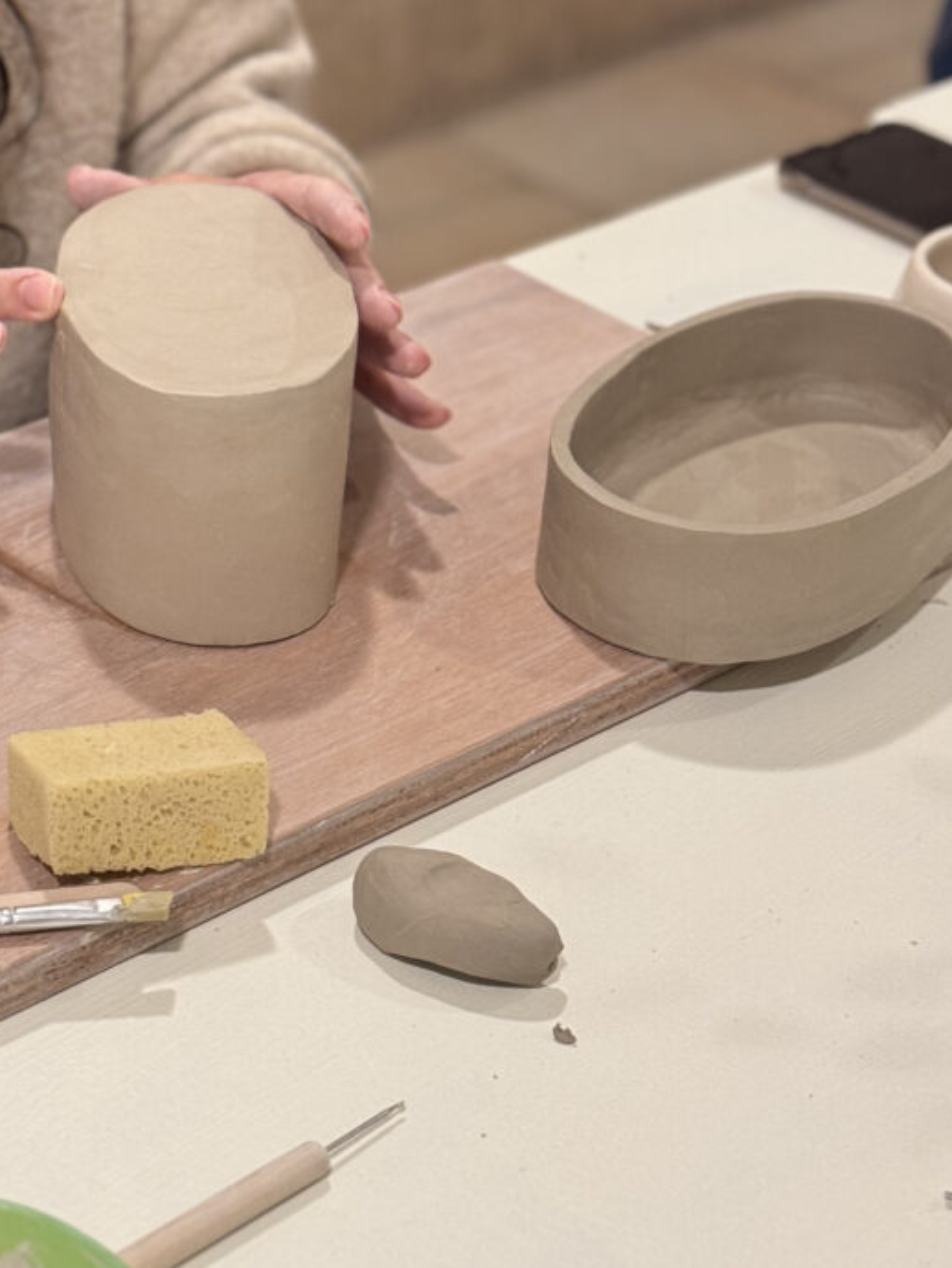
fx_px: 3262
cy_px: 509
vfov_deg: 22.0
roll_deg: -1.2
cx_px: 121
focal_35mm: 89
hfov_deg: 16.4
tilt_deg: -30.1
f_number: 1.78
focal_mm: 6.76
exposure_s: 1/50
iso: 200
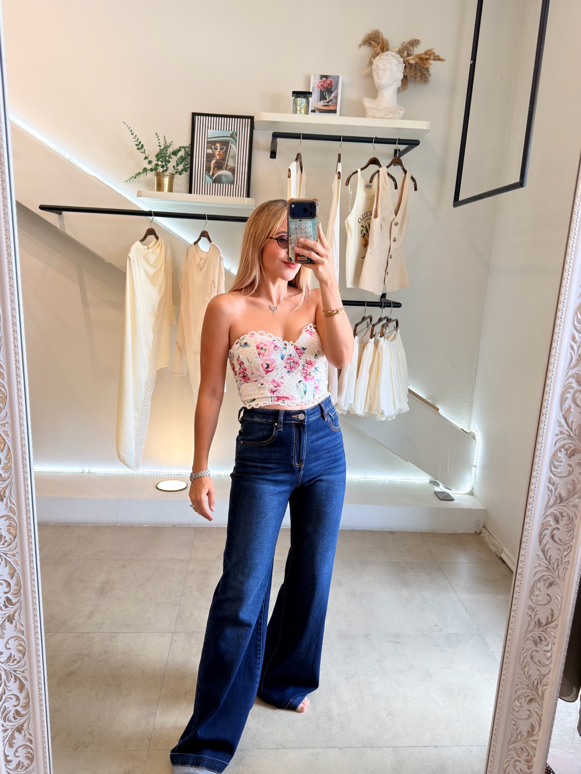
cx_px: 290
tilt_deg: -15.6
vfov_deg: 63.4
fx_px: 627
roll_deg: -2.8
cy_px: 387
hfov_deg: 49.7
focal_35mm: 28
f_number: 1.78
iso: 64
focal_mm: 6.76
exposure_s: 1/120
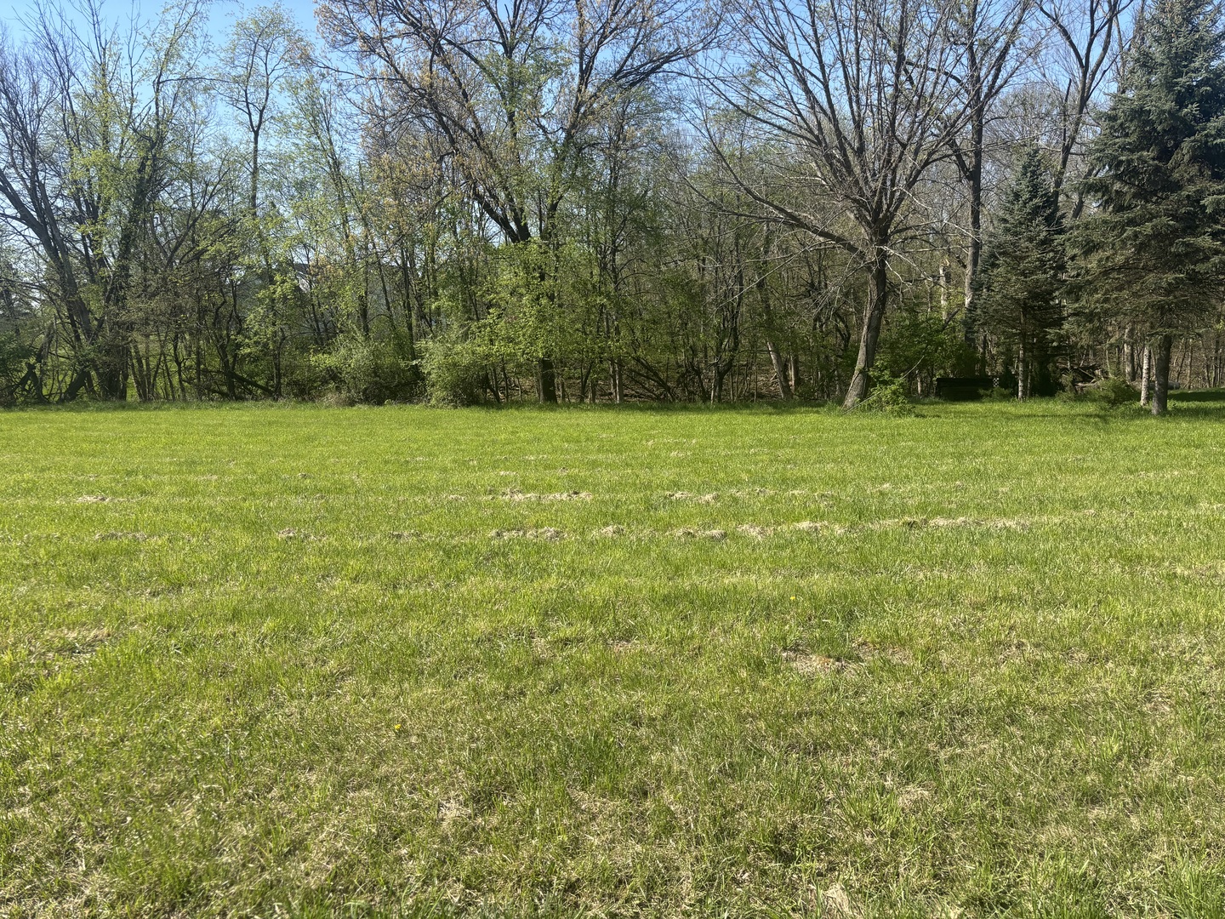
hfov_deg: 67.3
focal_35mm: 26
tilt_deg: -9.9
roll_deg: +1.6
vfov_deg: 53.1
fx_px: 920
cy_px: 460
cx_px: 612
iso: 50
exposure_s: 1/1984
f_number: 1.6
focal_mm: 5.96
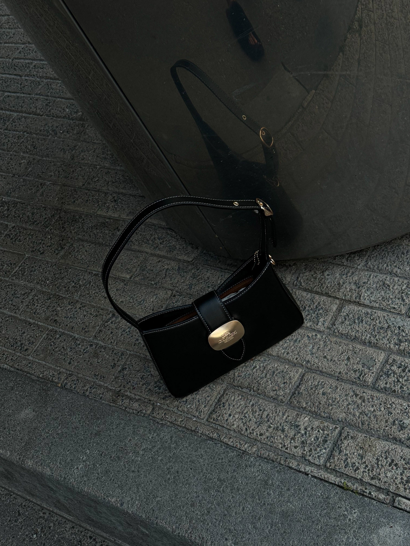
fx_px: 758
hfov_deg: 30.3
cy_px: 273
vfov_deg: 39.7
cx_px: 205
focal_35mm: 48
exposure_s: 1/480
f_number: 1.8
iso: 64
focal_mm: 6.76
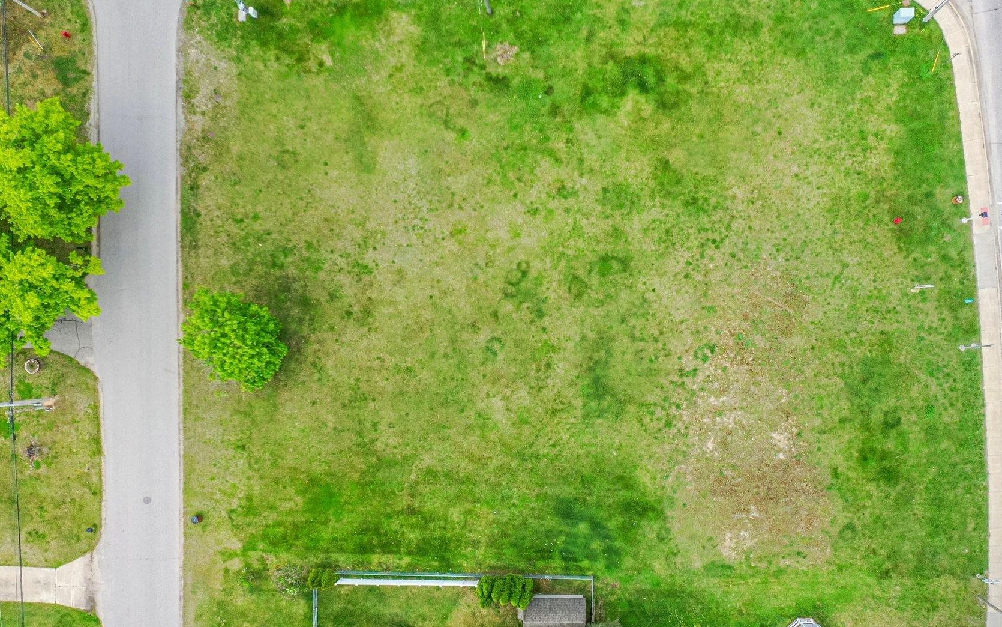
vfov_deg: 36.2
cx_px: 545
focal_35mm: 35
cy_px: 280
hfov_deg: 55.2
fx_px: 956
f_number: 4.5
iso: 800
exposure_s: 1/200
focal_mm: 10.26
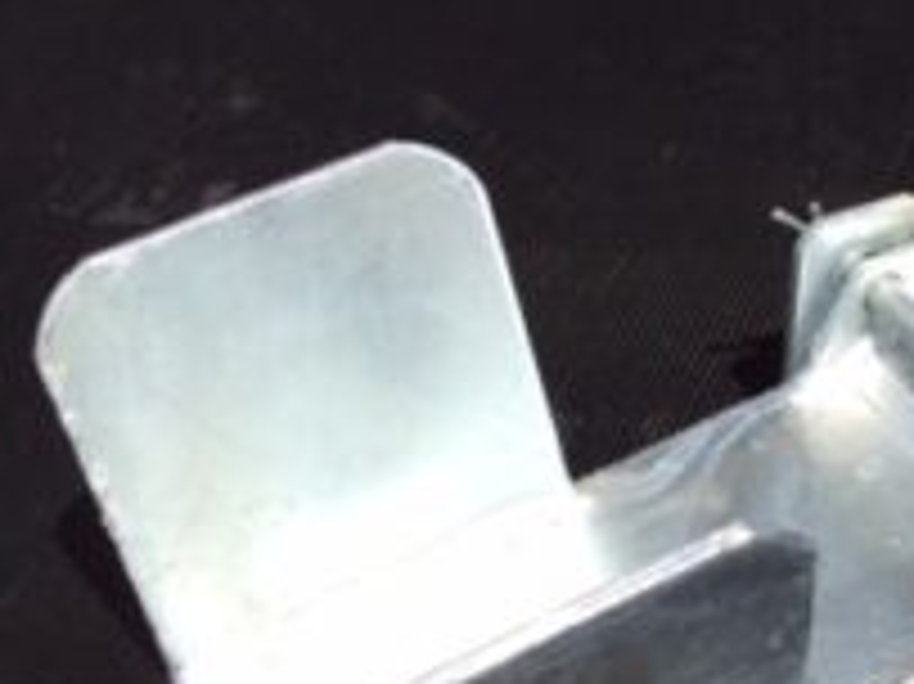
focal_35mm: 81
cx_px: 765
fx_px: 2137
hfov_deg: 23.7
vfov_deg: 18.2
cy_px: 358
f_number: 2.4
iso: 32
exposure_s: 1/1506
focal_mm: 3.3
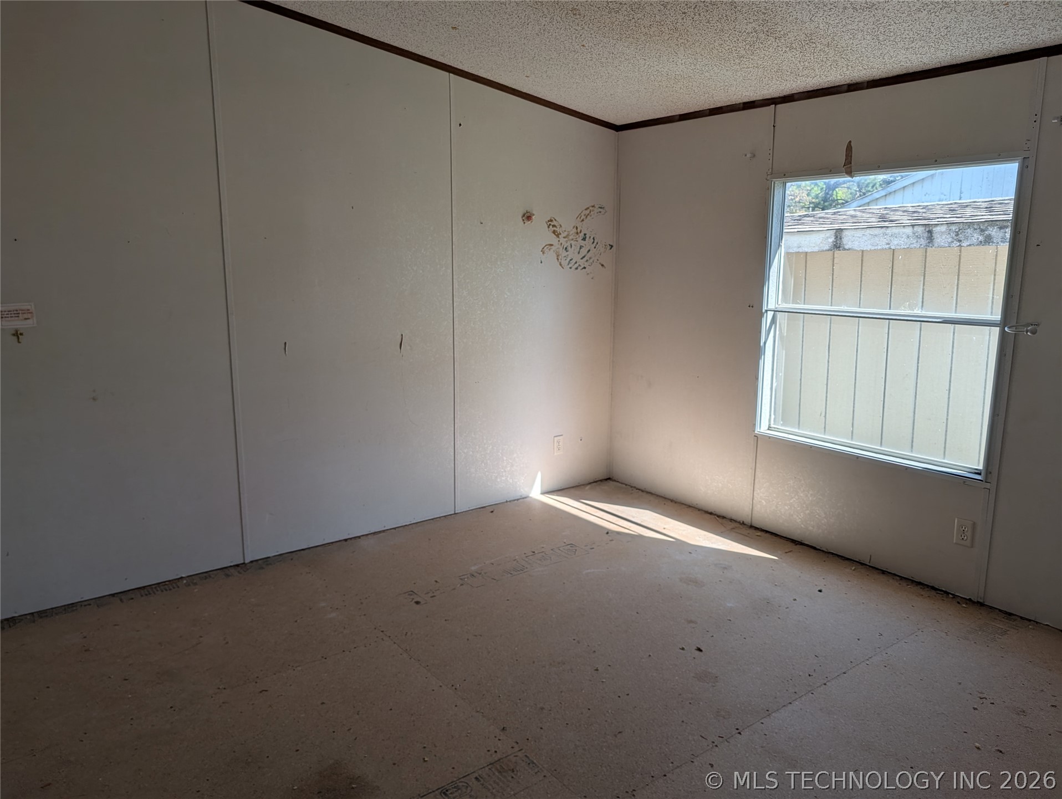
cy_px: 400
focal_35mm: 24
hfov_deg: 71.5
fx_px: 737
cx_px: 531
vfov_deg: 56.9
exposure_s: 1/2817
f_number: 1.68
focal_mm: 6.9
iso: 18
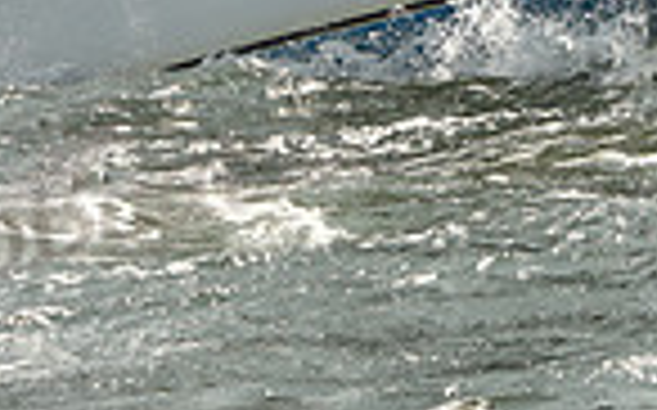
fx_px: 6244
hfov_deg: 6.0
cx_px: 612
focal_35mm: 349
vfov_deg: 3.7
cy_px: -74
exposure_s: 1/800
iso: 250
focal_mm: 86
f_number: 9
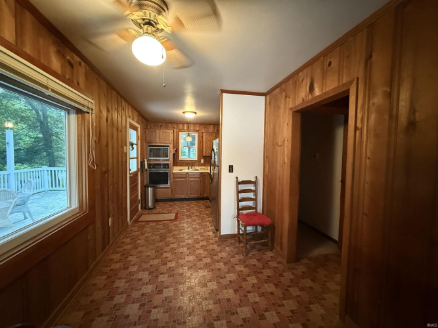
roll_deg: -0.7
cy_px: 164
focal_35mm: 14
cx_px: 219
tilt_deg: -2.2
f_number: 2.2
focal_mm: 2.22
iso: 1250
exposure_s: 1/40
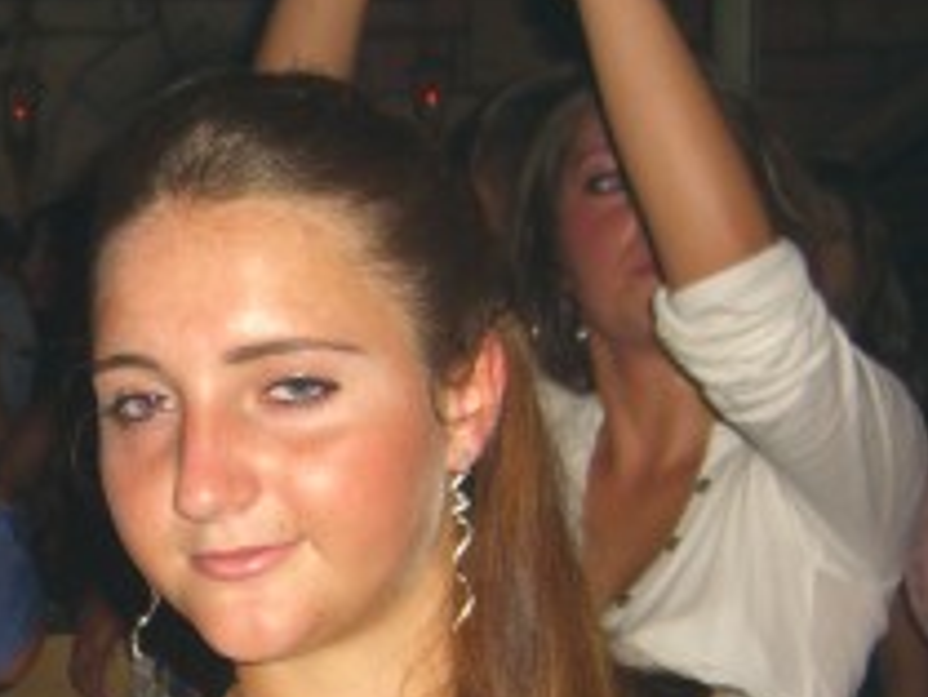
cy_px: 550
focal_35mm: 109
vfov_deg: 13.5
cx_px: 67
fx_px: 2924
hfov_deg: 17.7
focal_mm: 7.9
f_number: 2.8
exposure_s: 1/60
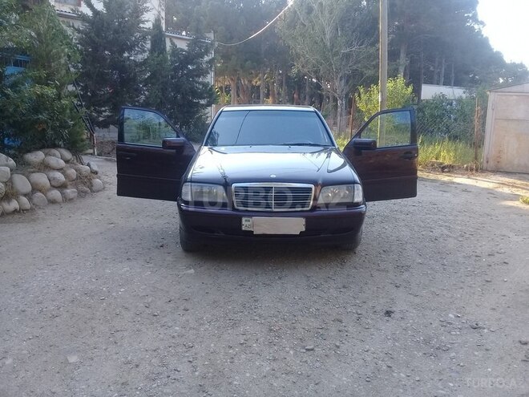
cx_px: 264
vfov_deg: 45.4
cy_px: 198
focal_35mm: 31
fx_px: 474
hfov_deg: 58.4
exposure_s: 1/152
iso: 50
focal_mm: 3.3
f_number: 2.2
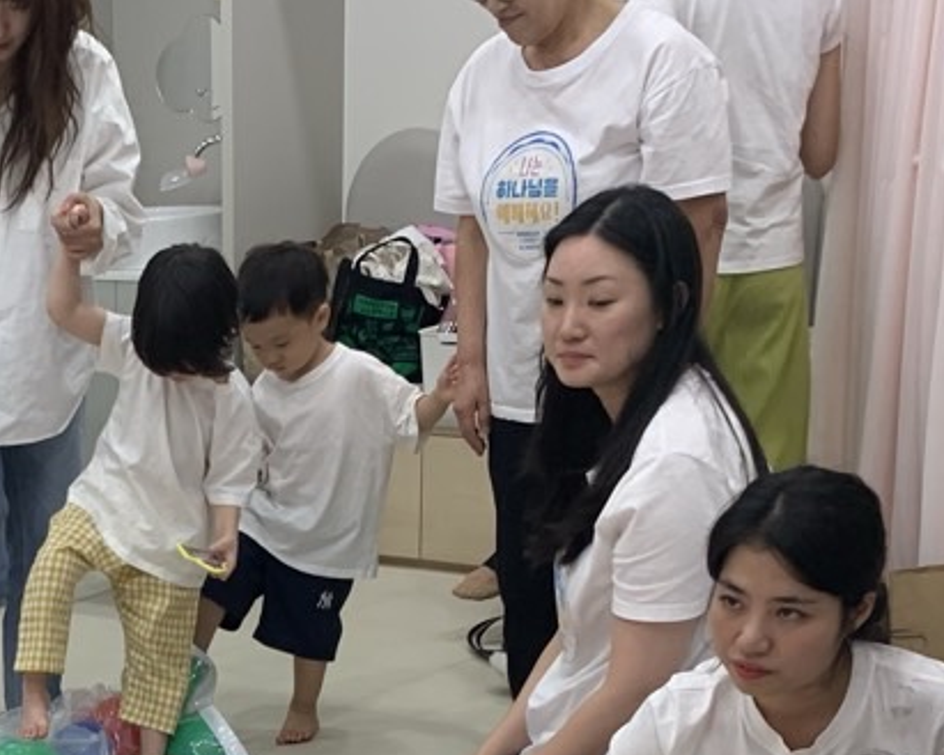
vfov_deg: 18.0
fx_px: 2208
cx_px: -80
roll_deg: +3.8
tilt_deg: -24.4
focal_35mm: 79
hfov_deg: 22.8
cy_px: 1023
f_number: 1.8
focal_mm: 4.25
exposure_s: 1/120
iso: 80
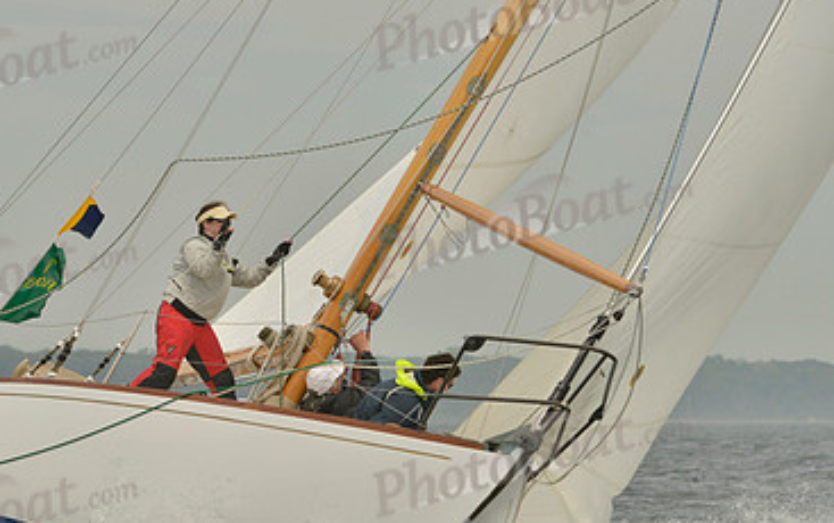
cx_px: 257
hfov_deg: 5.9
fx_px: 8052
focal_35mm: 354
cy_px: 372
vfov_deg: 3.7
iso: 280
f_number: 7.1
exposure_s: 1/1250
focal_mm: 220
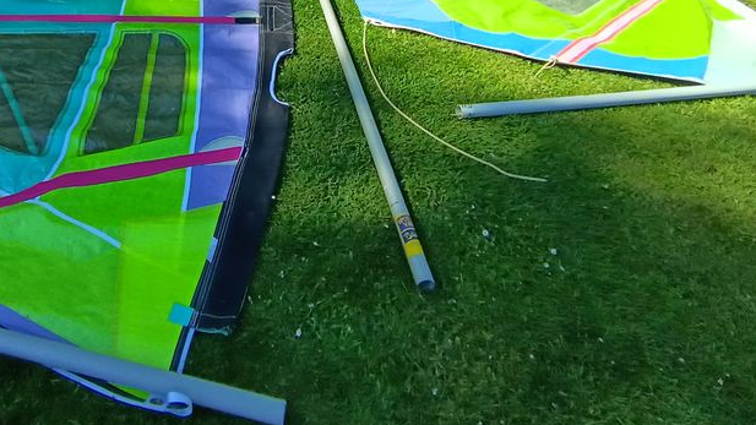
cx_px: 228
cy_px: 18
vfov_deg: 35.8
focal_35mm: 30
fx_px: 601
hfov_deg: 62.0
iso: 104
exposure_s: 1/541
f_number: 2.2
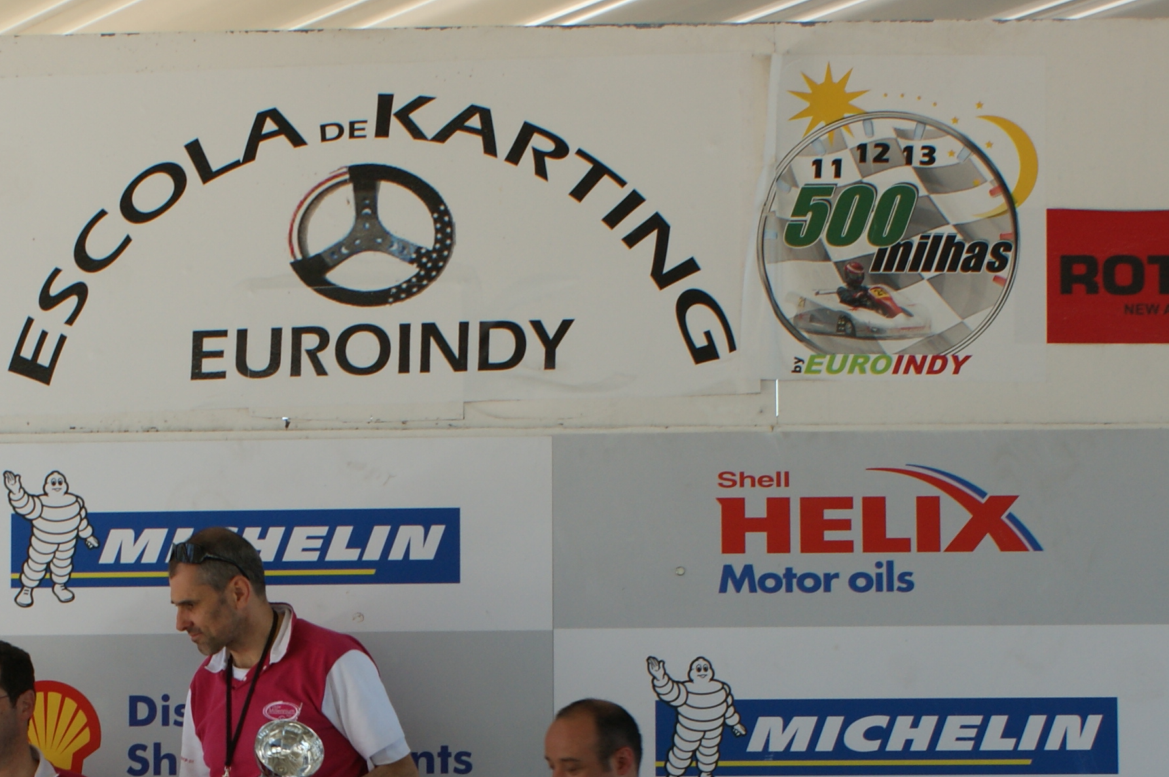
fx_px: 3504
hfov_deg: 18.8
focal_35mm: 108
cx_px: 276
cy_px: 913
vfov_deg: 12.4
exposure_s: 1/50
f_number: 5.6
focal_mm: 28
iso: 100
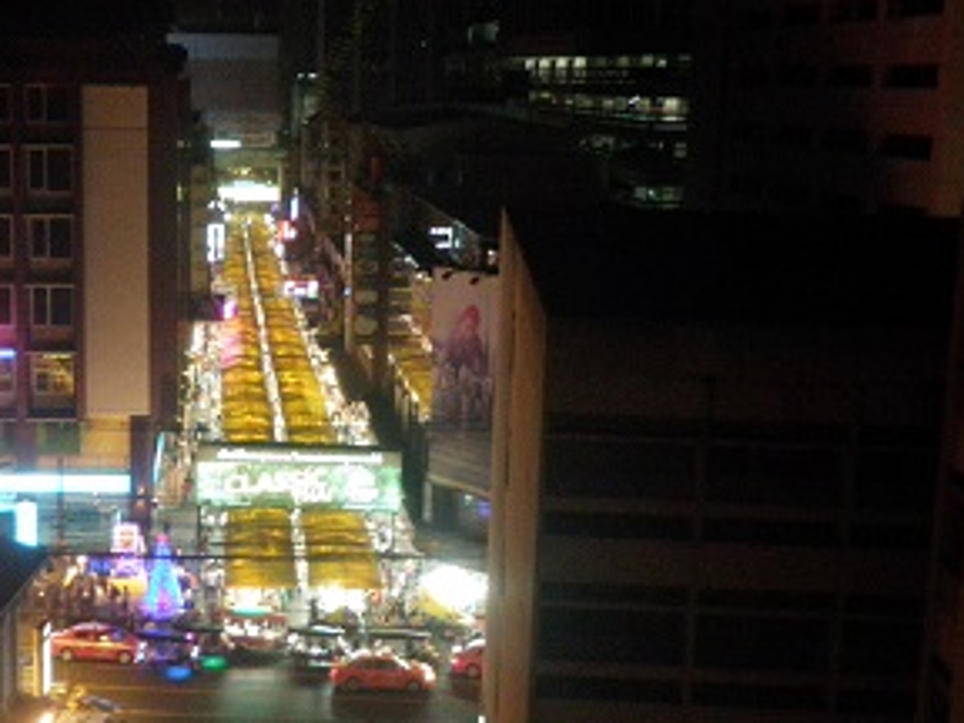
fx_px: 1671
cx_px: 351
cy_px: 442
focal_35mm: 60
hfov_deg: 32.0
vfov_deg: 24.4
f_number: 4.1
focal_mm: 6.53
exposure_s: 1/4
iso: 400
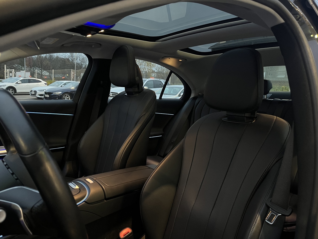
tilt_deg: -8.0
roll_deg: -3.7
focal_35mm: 26
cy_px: 120
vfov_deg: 53.1
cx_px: 159
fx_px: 239
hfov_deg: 67.3
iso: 400
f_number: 1.6
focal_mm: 5.1
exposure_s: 1/33
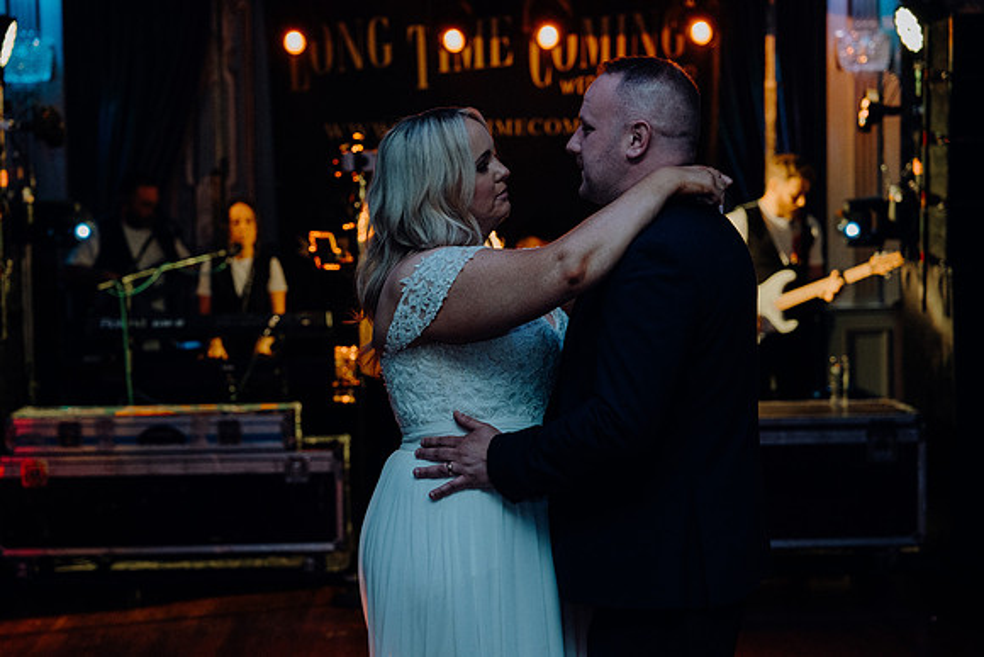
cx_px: 492
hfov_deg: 28.8
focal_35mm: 70
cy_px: 328
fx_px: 1914
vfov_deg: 19.5
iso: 2500
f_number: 3.5
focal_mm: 70
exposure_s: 1/160
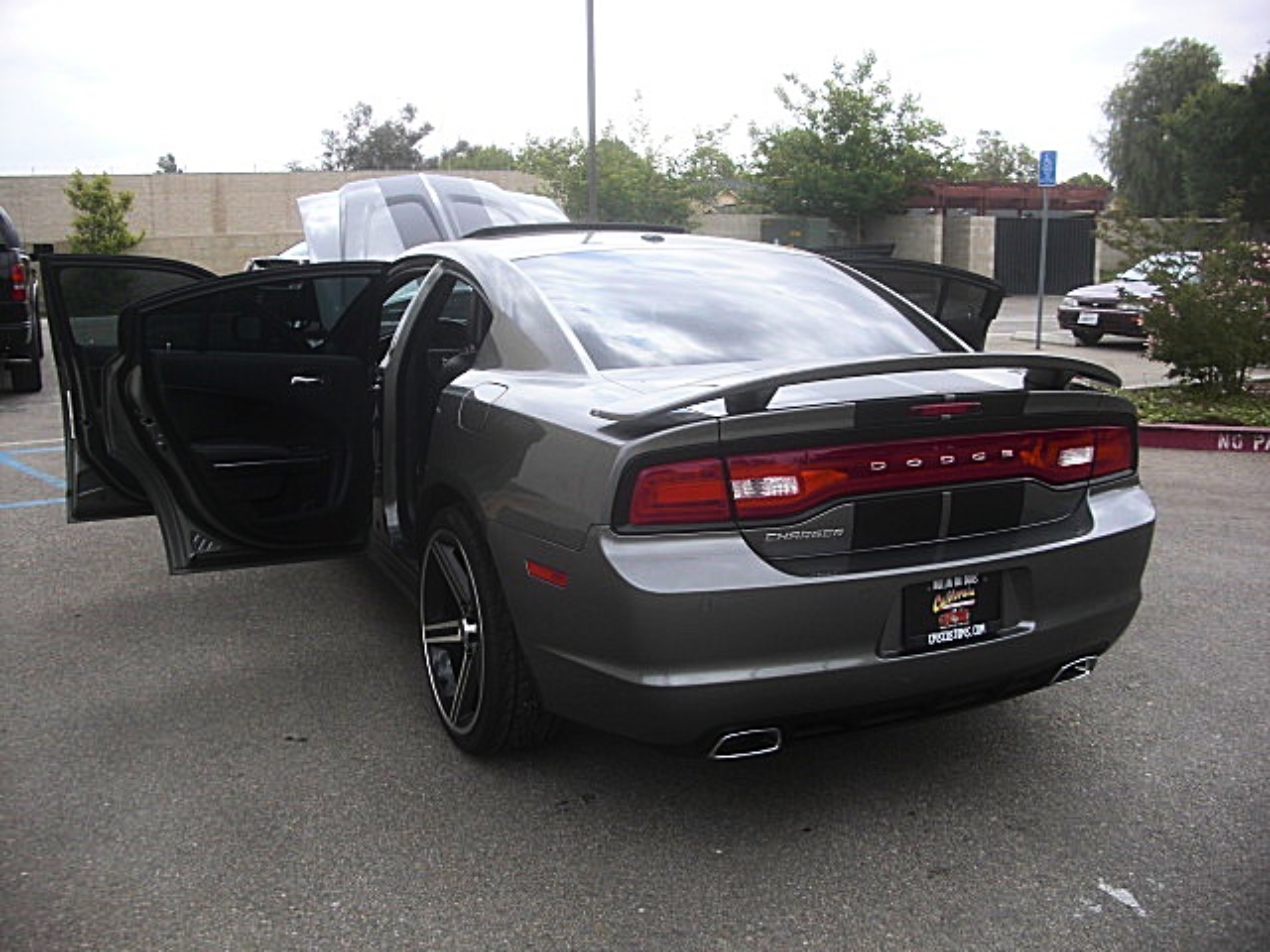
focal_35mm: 36
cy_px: 476
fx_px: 1321
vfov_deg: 39.7
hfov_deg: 51.4
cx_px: 635
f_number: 2.8
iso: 50
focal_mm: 6.3
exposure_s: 1/400
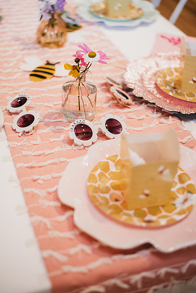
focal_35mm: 50
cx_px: 98
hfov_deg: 27.0
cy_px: 146
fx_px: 408
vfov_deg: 39.6
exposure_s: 1/200
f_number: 2
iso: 800
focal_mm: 50
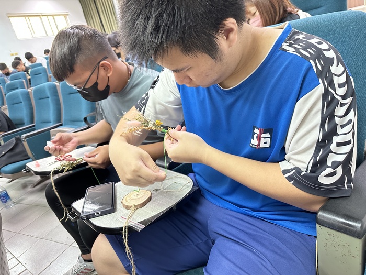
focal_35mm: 24
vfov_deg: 56.8
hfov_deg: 71.6
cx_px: 183
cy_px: 138
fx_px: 254
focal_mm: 6.86
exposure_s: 1/60
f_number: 1.78
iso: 400
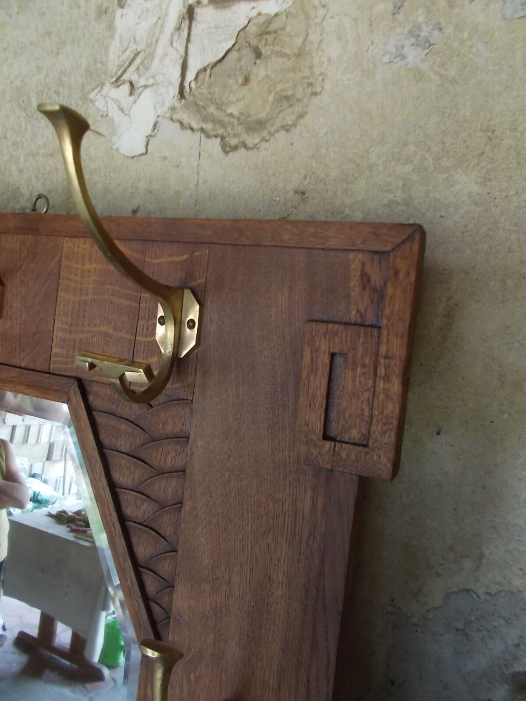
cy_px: 350
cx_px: 263
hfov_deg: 53.1
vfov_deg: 67.3
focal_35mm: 26
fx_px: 527
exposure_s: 1/25
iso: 200
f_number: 3.2
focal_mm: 4.6
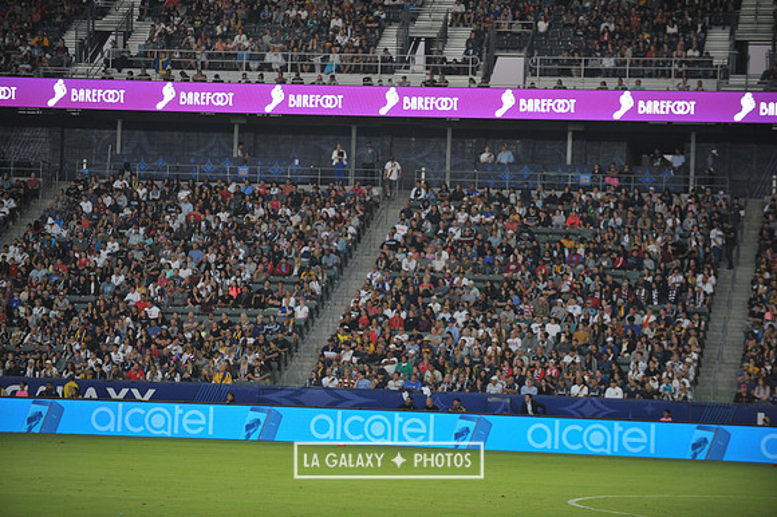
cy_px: 258
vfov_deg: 10.5
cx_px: 388
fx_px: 2804
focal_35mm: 130
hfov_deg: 15.8
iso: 1250
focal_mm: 130
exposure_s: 1/1000
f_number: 2.8
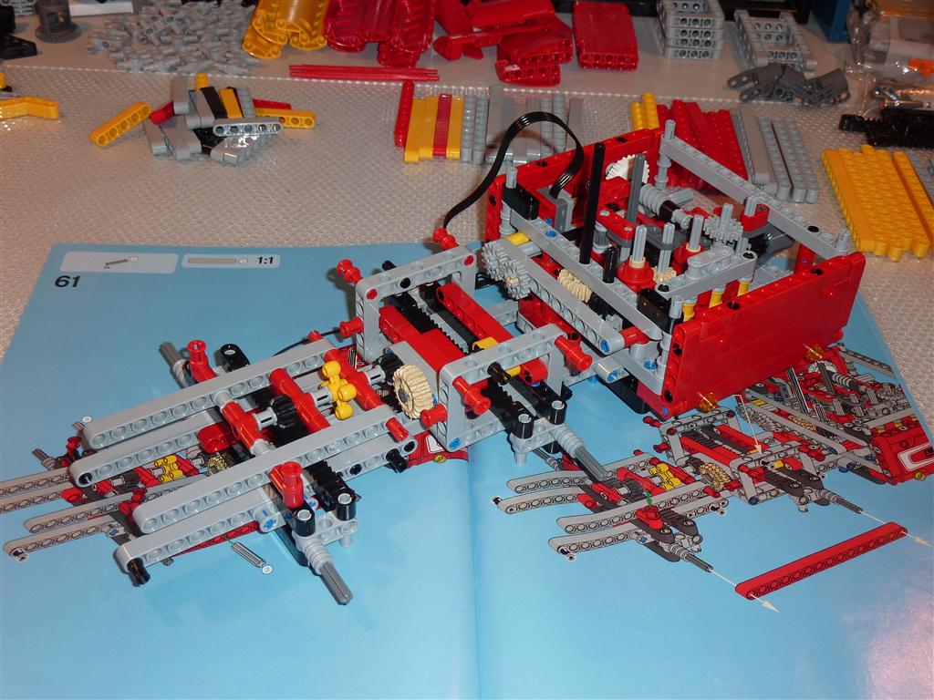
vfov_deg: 34.3
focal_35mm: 42
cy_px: 350
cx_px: 467
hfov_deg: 44.8
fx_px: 1133
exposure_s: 1/30
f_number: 3.7
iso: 100
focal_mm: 6.9
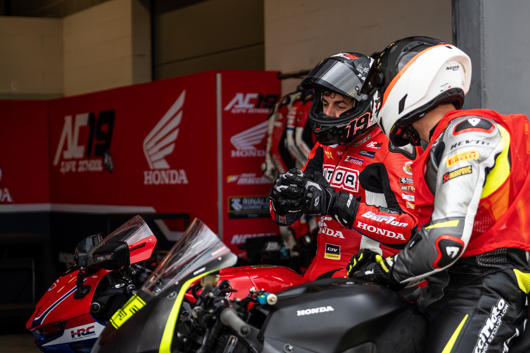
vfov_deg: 19.5
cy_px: 176
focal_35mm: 70
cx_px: 265
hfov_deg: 28.8
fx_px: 1030
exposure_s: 1/2000
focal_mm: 70
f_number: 2.8
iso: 1250
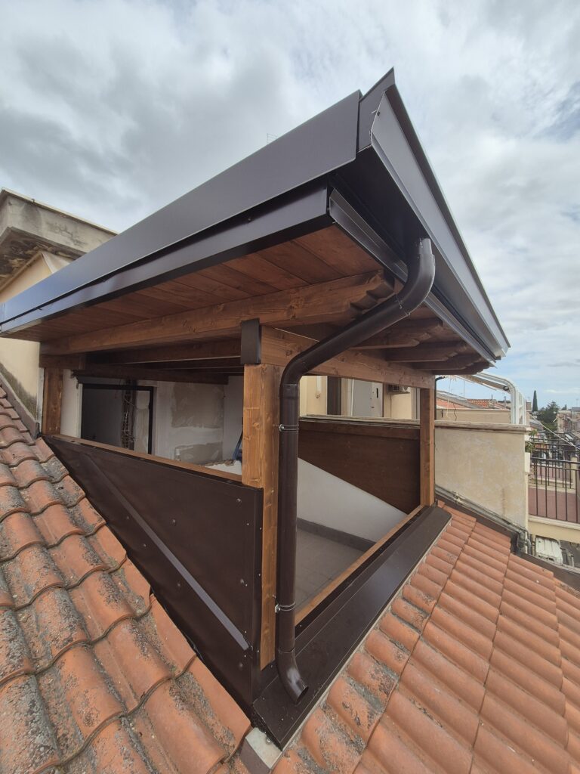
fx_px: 290
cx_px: 290
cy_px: 387
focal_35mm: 13
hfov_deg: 89.9
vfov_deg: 106.2
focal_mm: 2.2
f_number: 2.2
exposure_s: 1/2168
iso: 50
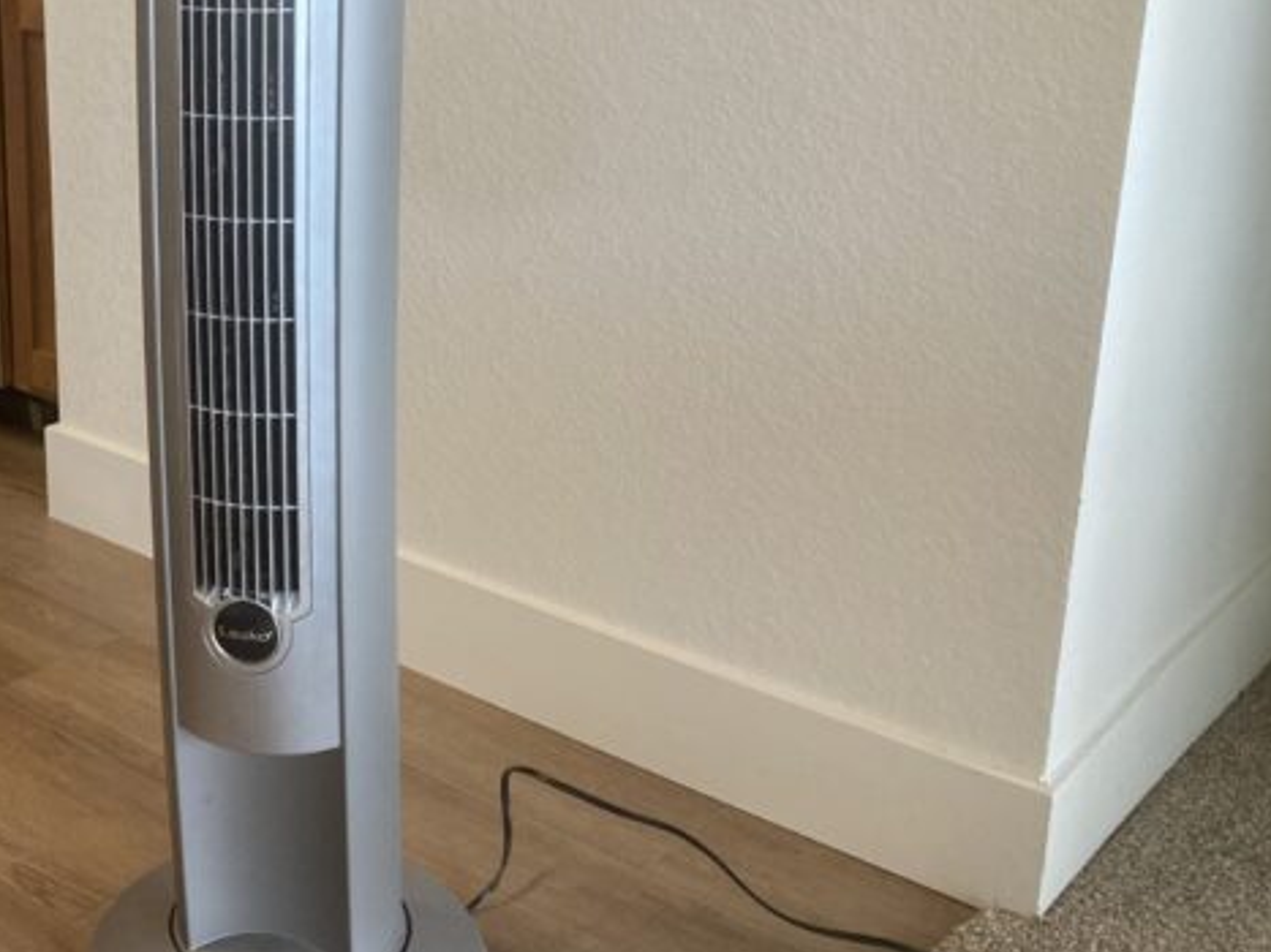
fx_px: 1762
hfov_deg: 37.8
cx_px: 207
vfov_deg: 30.0
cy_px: 310
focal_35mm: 48
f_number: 1.8
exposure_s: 1/40
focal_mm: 3.99
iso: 250
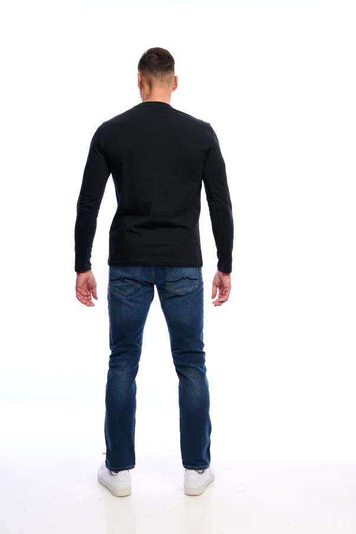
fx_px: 683
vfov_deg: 42.8
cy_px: 267
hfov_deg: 29.2
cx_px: 178
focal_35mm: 46
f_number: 8
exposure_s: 1/160
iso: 160
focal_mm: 46
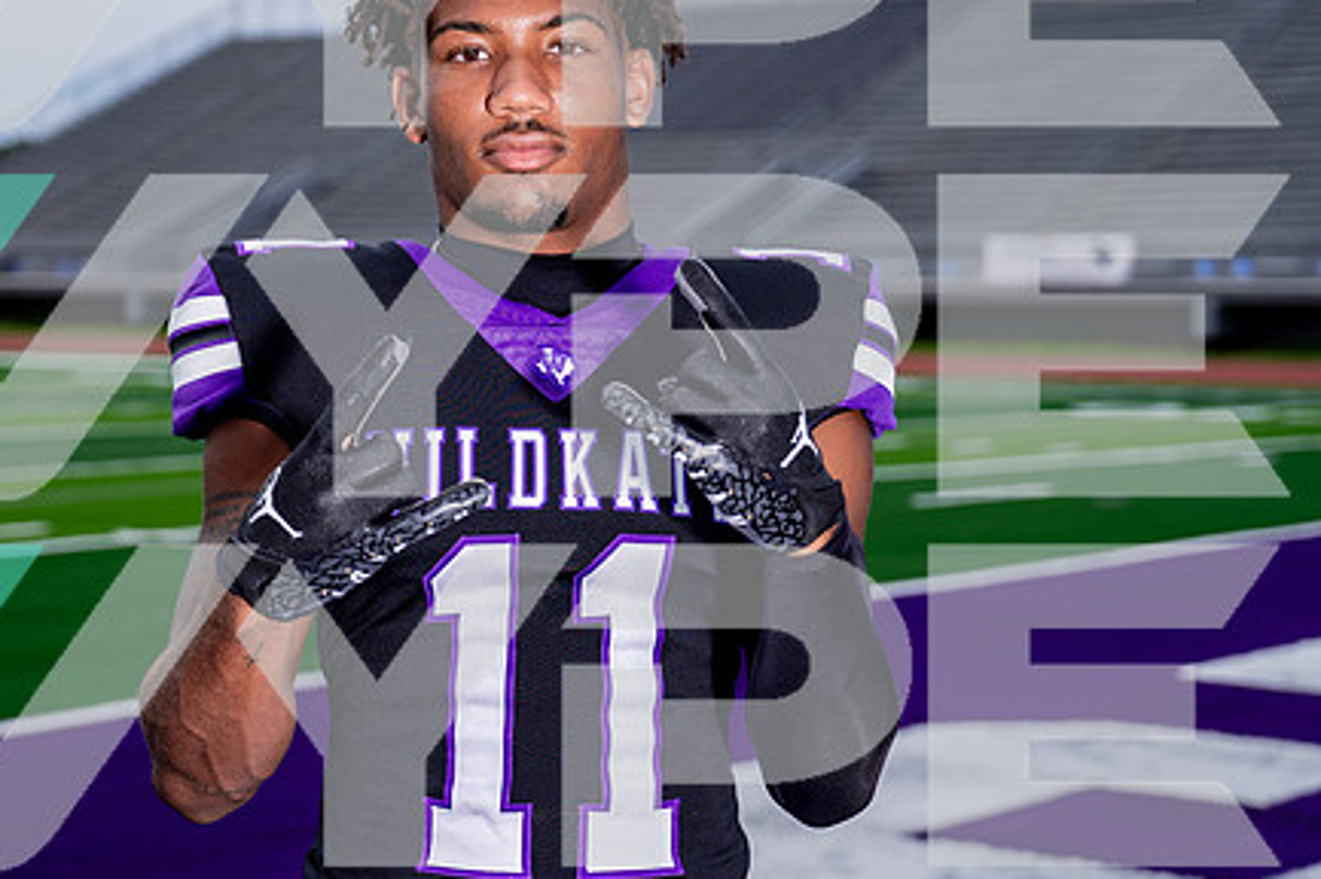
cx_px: 513
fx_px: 3007
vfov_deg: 16.6
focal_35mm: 82
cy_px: 337
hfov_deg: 24.7
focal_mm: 60
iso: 100
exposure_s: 1/1250
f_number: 4
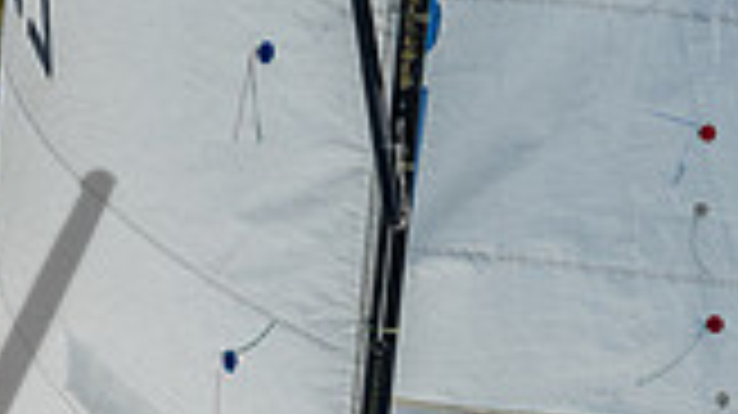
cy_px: 682
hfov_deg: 2.9
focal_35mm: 743
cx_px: 158
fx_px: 14530
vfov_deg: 1.6
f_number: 10
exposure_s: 1/250
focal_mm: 200
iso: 250
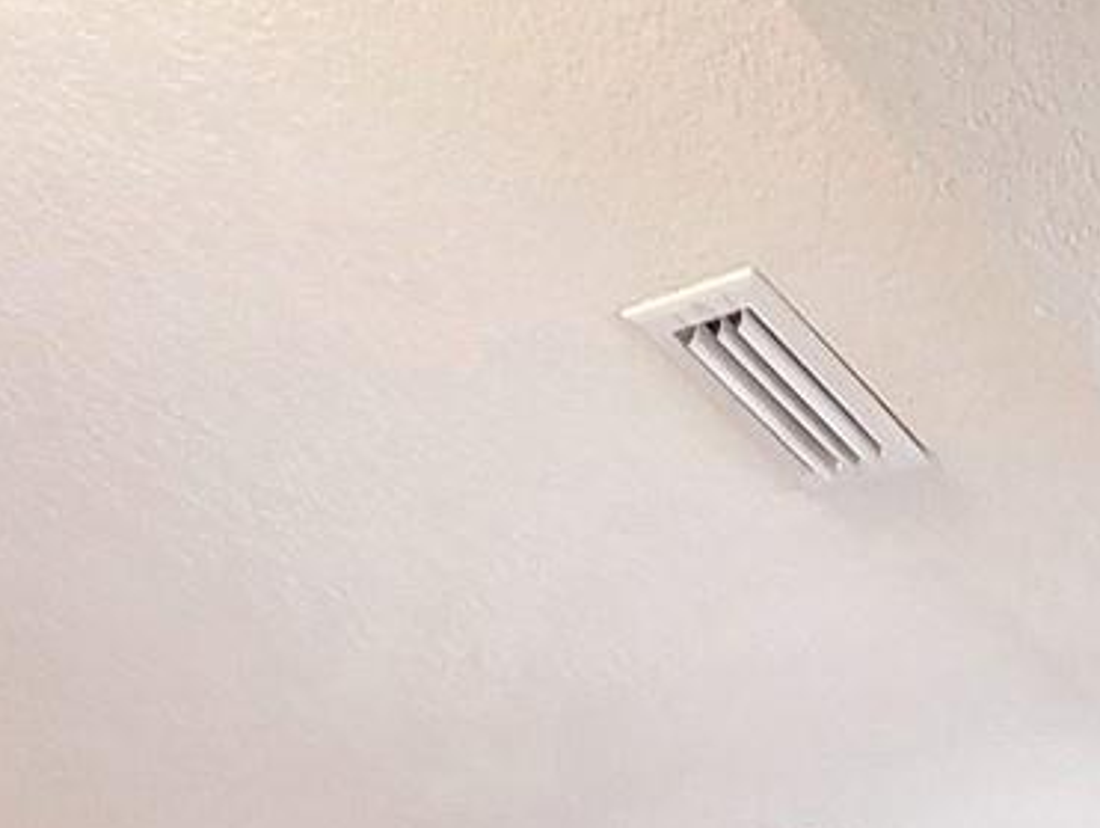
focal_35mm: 56
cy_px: 1721
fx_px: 1781
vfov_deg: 17.4
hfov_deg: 27.6
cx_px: 1485
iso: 250
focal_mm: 2.2
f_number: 2.2
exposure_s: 1/60
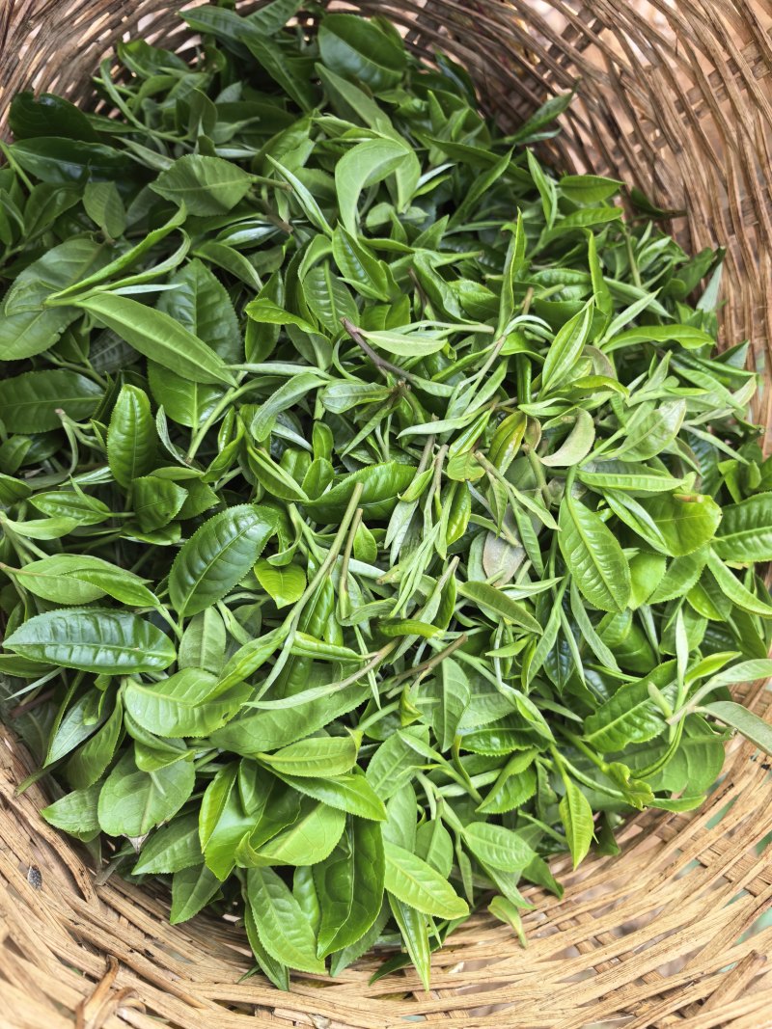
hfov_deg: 56.8
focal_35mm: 24
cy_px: 514
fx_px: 714
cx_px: 386
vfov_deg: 71.6
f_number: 2
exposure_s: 1/797
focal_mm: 8.5
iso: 800
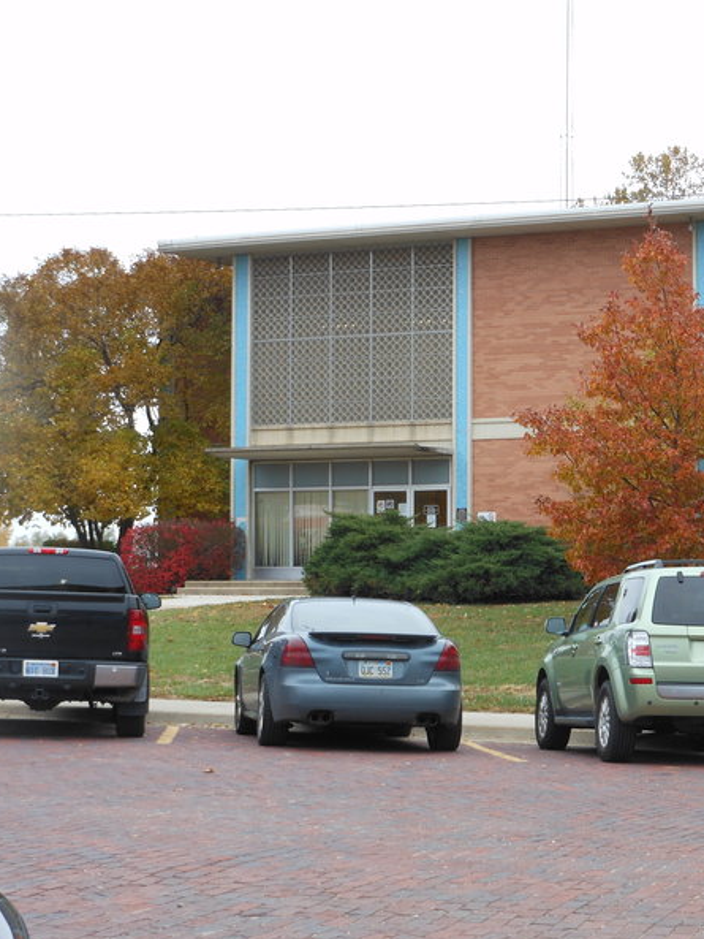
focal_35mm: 85
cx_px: 577
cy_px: 473
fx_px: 2304
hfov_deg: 17.2
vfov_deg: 23.0
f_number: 5
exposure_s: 1/40
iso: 80
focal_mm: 11.2
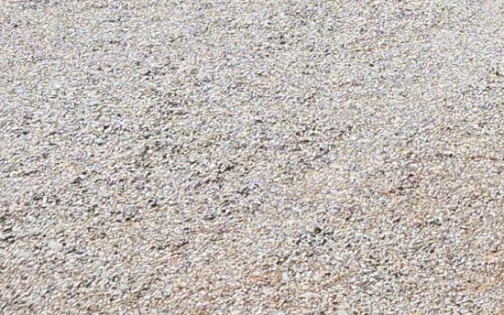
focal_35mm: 133
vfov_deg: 9.3
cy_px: -285
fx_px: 1827
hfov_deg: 15.2
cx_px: 593
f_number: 1.8
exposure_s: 1/1677
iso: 20
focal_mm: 5.4
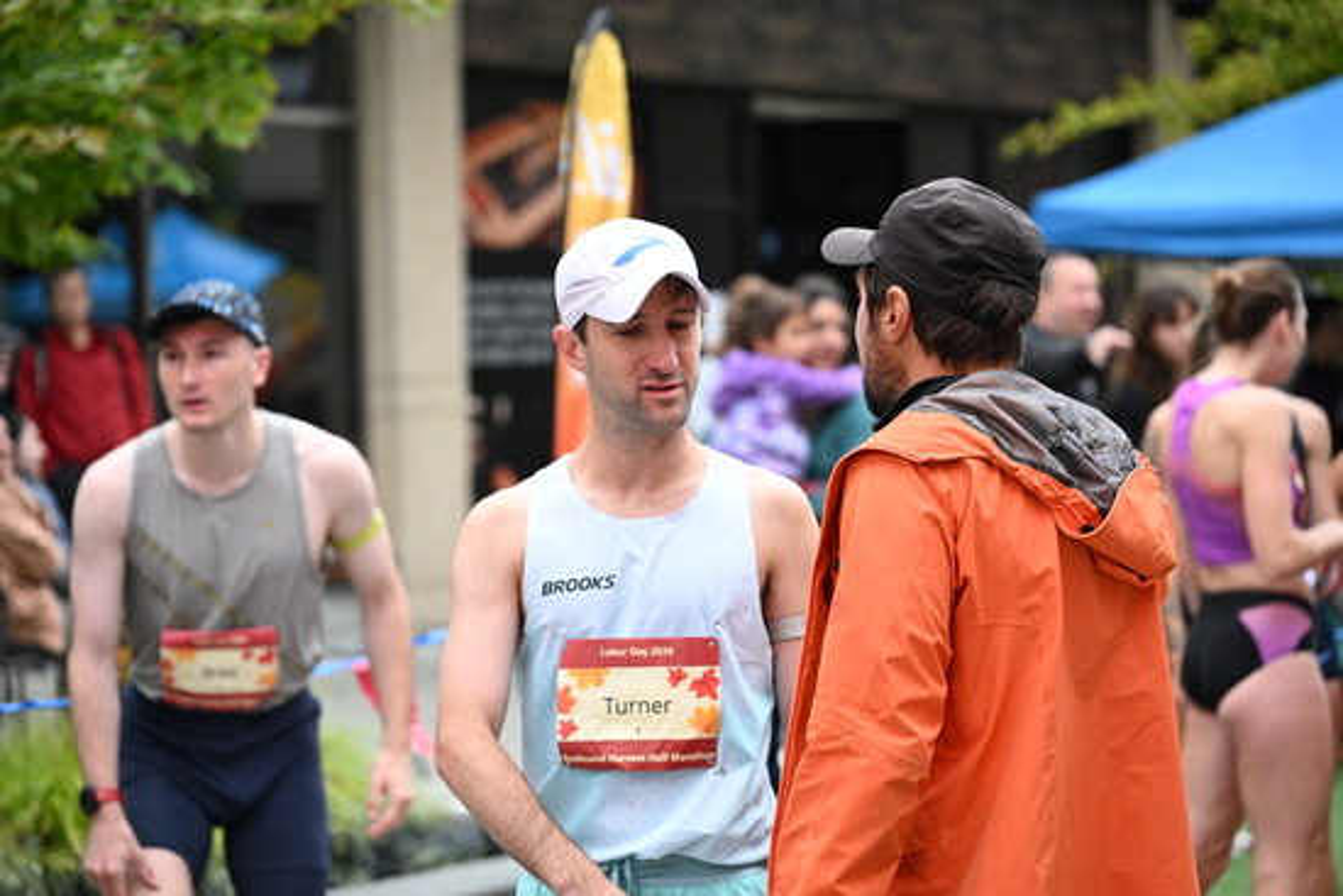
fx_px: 4478
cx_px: 672
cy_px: 448
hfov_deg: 17.1
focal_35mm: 120
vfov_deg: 11.4
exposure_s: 1/640
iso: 2500
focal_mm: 120
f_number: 4
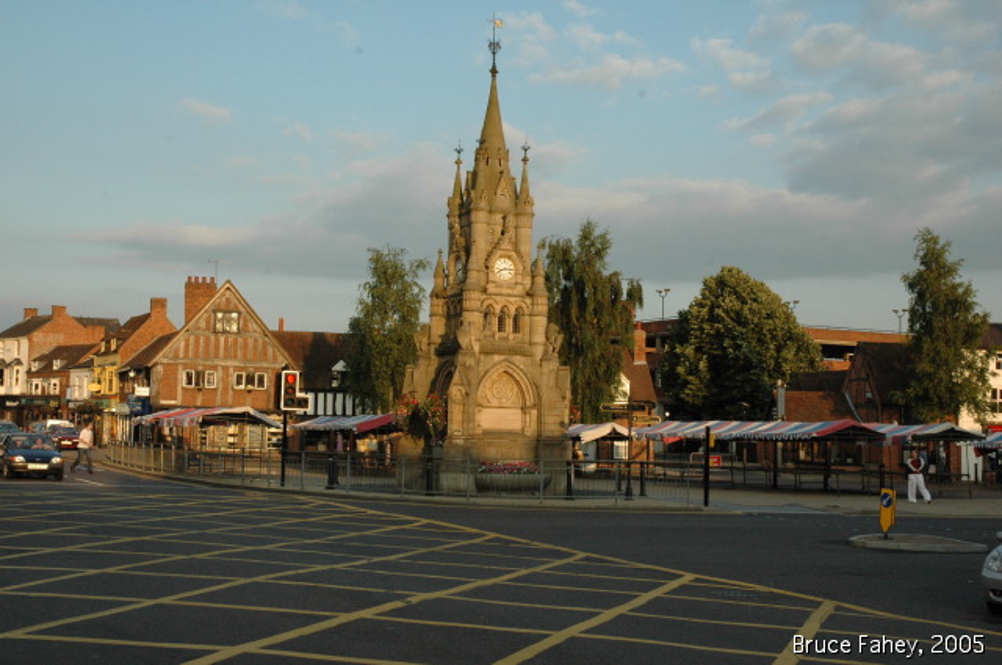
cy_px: 332
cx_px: 501
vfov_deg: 28.9
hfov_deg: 42.4
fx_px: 1293
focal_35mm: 46
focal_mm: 31
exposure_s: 1/400
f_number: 10
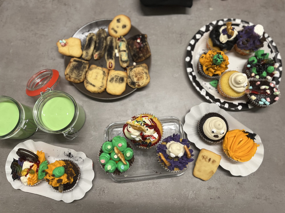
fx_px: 214
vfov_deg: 53.1
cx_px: 142
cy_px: 106
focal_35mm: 26
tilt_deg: -78.9
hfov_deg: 67.3
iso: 100
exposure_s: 1/50
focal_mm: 5.1
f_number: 1.6
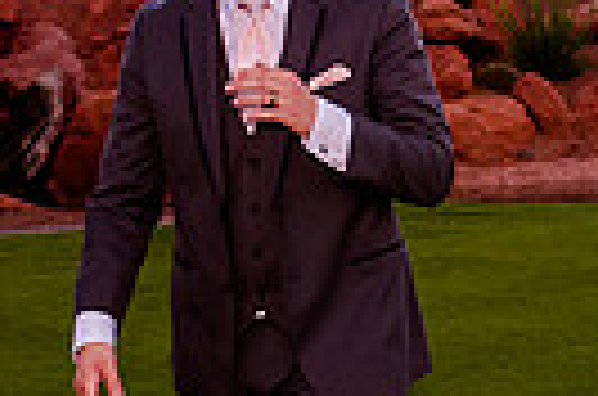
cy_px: 270
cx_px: 499
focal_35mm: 105
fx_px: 1740
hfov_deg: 19.3
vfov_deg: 13.0
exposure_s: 1/320
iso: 640
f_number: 3.2
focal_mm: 24
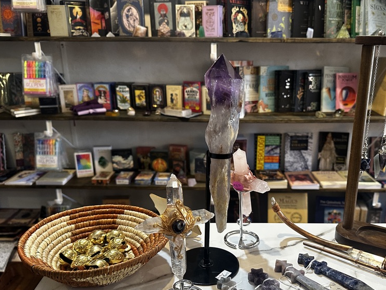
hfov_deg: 55.1
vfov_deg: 42.6
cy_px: 184
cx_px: 220
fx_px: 368
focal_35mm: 33
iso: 250
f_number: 1.78
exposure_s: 1/60
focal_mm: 6.86
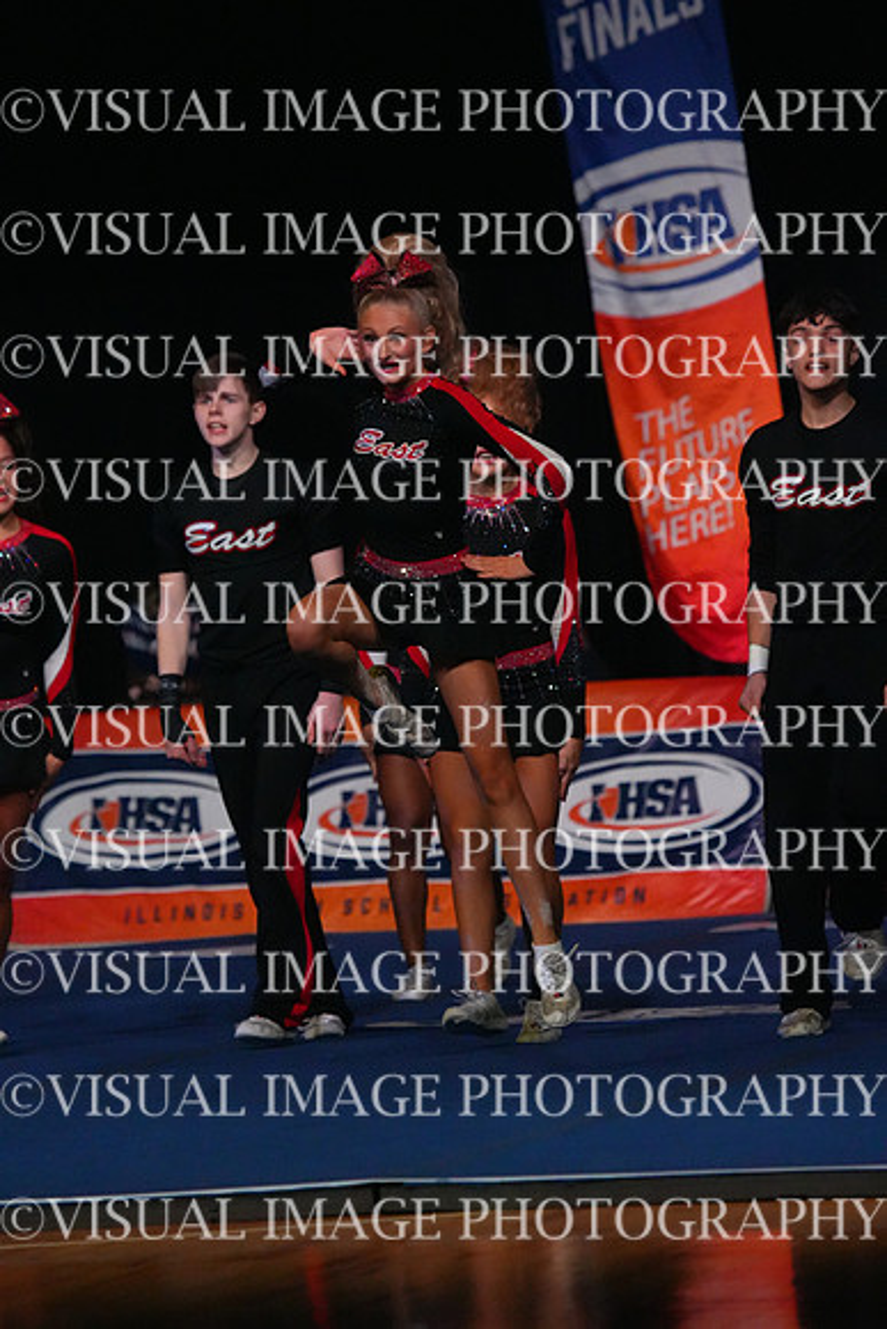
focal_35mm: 250
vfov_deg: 8.2
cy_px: 664
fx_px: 9233
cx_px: 444
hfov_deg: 5.5
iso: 16000
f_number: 5.6
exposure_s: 1/1250
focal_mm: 250
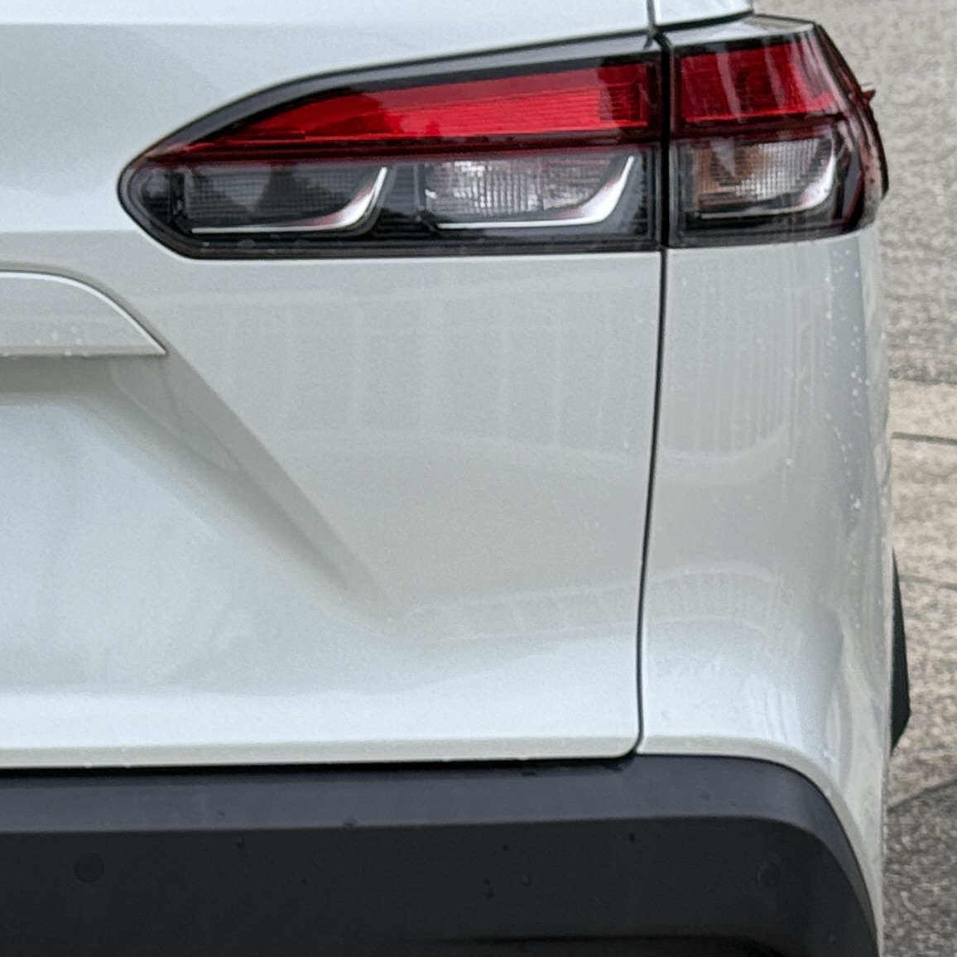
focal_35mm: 148
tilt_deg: -9.7
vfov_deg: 11.8
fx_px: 4629
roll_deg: +1.5
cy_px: 414
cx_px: -358
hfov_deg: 11.4
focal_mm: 6.76
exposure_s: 1/3704
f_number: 1.78
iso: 64
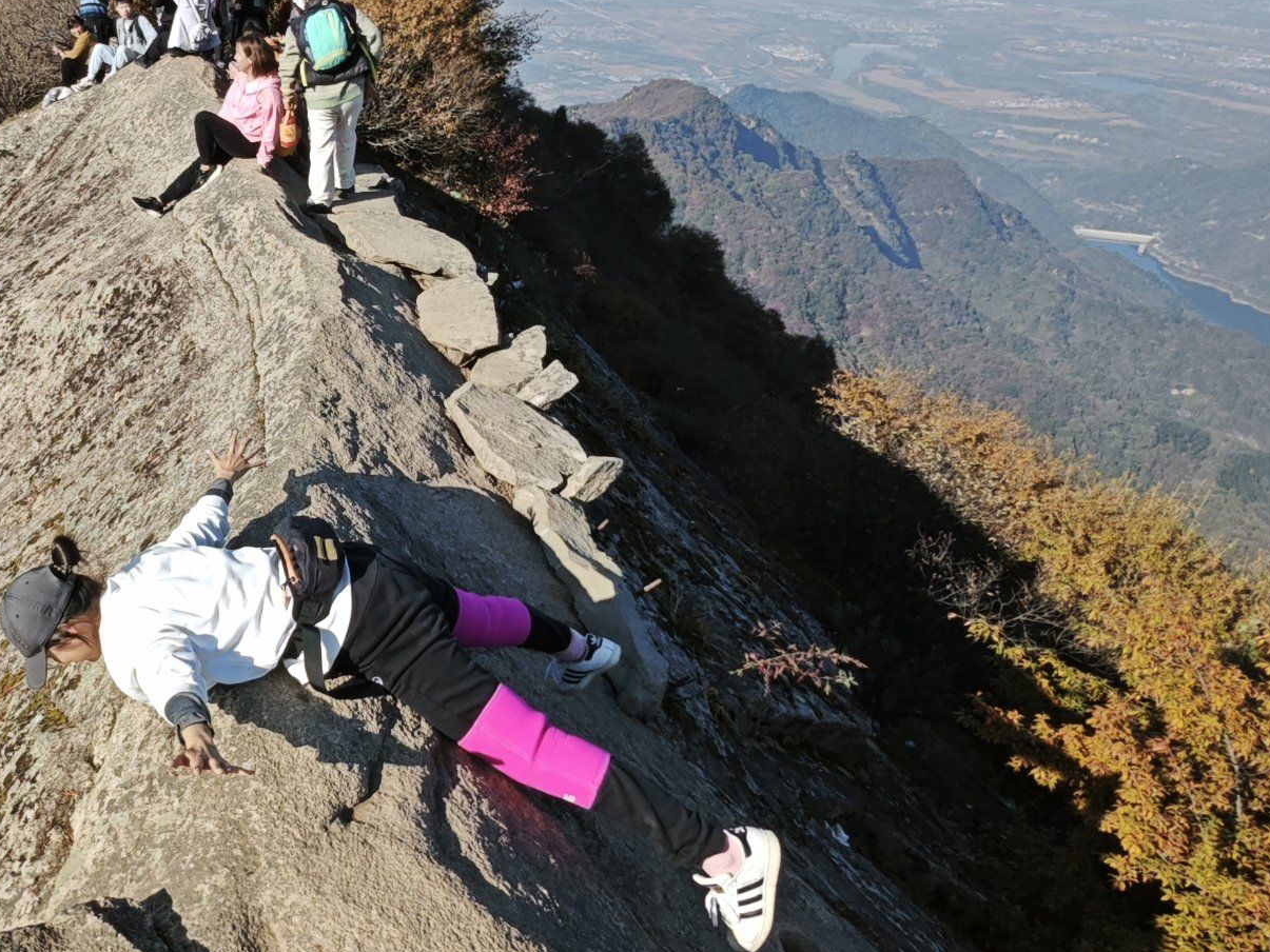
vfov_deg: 41.7
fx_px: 1248
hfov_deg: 48.7
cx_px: 144
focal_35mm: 34
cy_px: 408
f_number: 2.2
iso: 50
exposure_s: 1/1111
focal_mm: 1.91
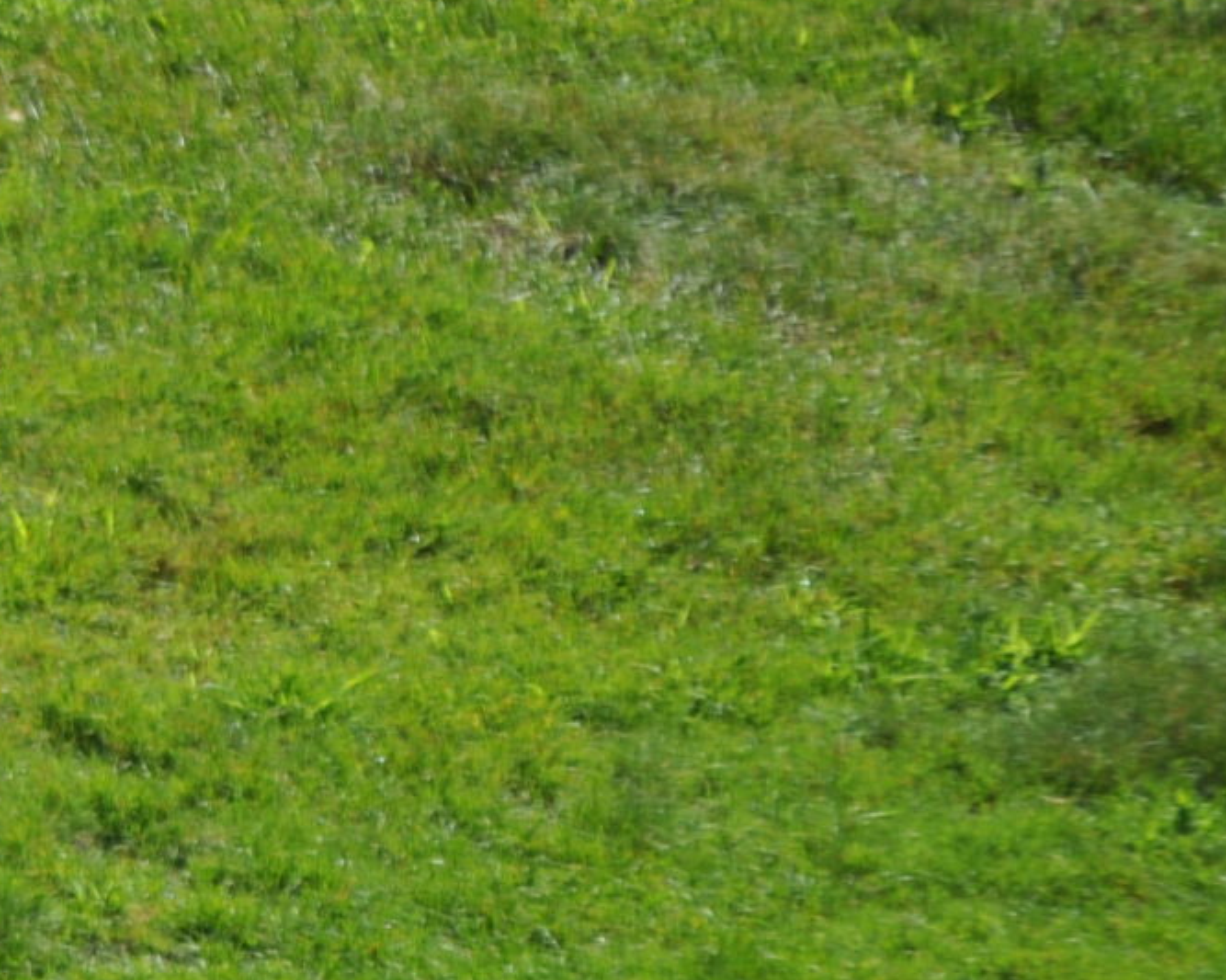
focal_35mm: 1080
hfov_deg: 1.8
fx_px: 39170
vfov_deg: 1.4
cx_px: -1057
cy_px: 800
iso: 200
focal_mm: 200
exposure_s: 1/640
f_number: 6.3
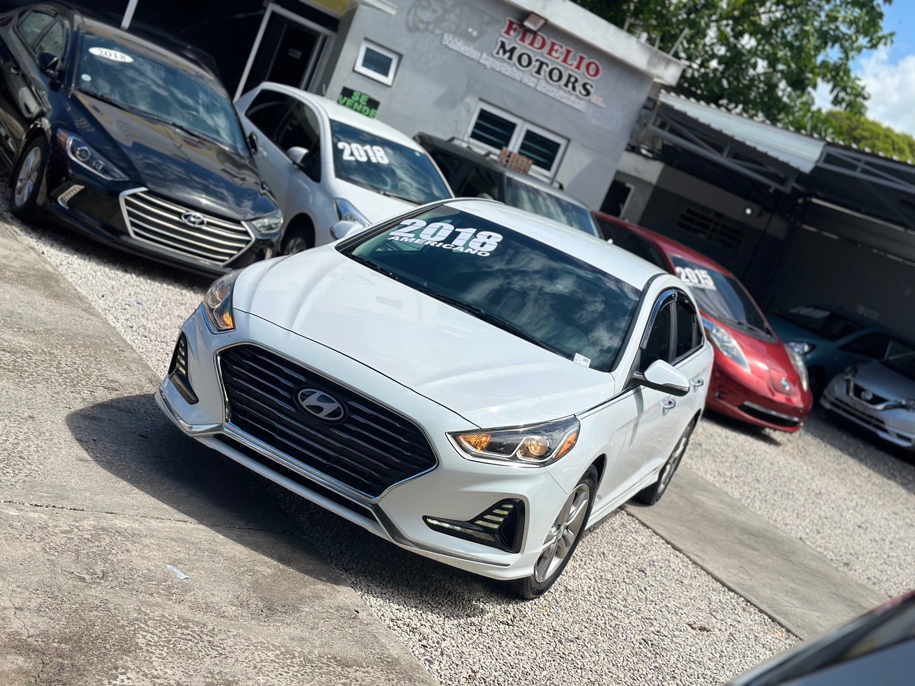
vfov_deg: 30.3
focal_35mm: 48
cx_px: 458
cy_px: 343
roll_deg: -22.1
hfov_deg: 39.7
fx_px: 1269
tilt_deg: -8.0
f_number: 1.78
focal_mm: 6.86
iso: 100
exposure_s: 1/8197
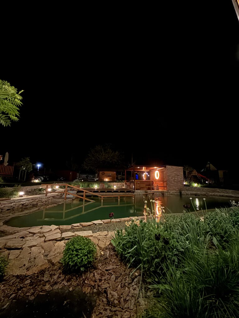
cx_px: 120
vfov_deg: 102.1
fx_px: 129
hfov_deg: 85.7
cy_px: 159
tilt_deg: +10.1
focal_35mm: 14
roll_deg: -0.3
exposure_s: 1/8
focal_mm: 2.22
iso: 1600
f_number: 2.2
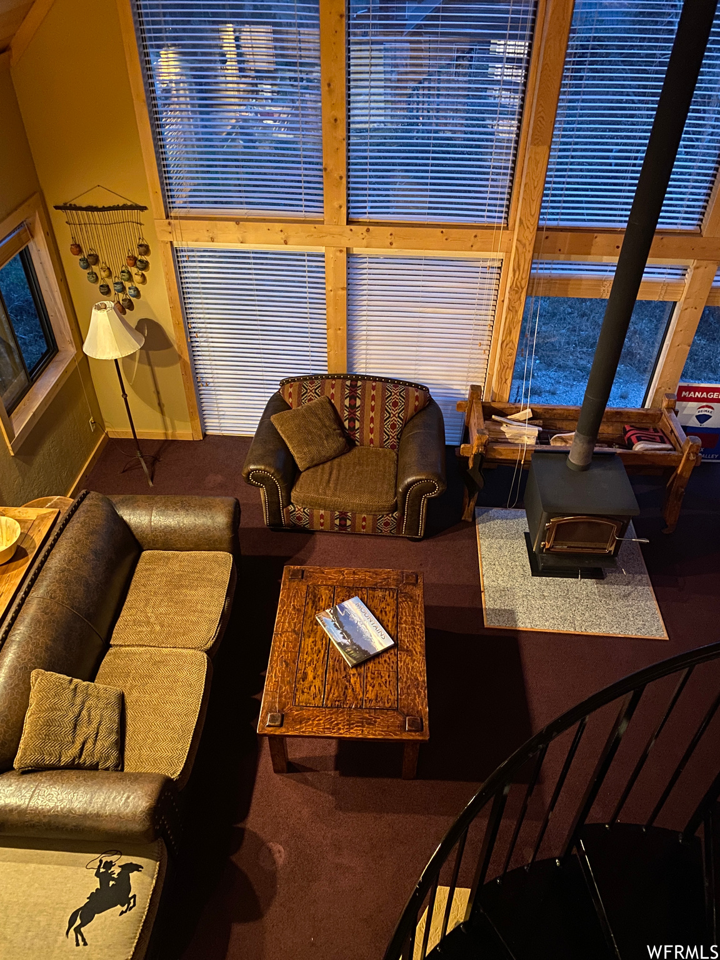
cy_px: 480
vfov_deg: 67.3
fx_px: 721
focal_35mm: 26
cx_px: 360
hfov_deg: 53.1
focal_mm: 4.25
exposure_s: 1/10
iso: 500
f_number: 1.8
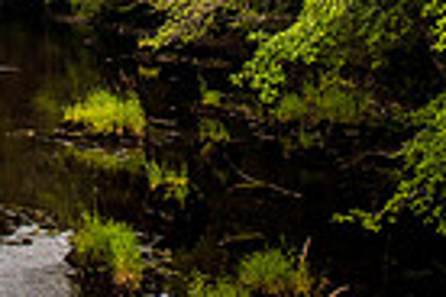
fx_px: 1511
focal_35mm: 122
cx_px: -100
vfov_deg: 10.3
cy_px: -299
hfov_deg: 16.1
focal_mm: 29
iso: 100
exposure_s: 1/1000
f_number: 5.6
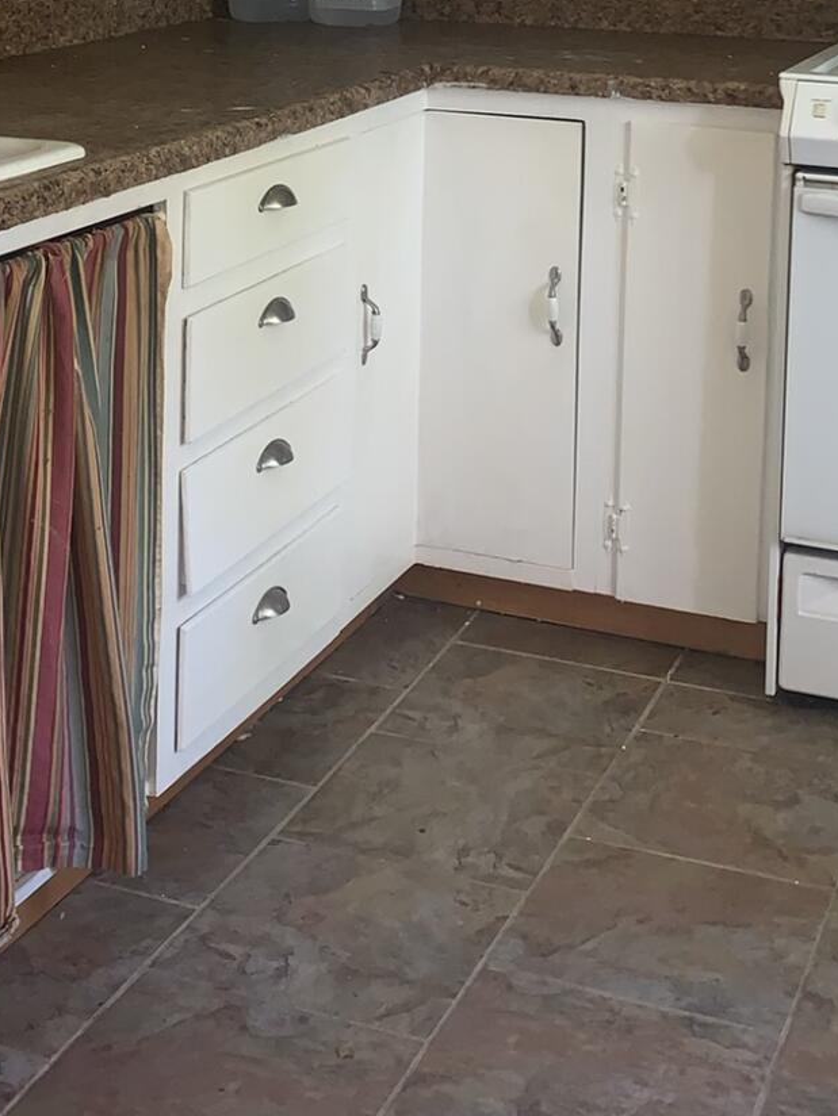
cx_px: 330
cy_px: 1
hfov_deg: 23.3
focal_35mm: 63
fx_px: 2033
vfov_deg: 28.8
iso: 32
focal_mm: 4.25
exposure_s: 1/24
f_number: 1.8
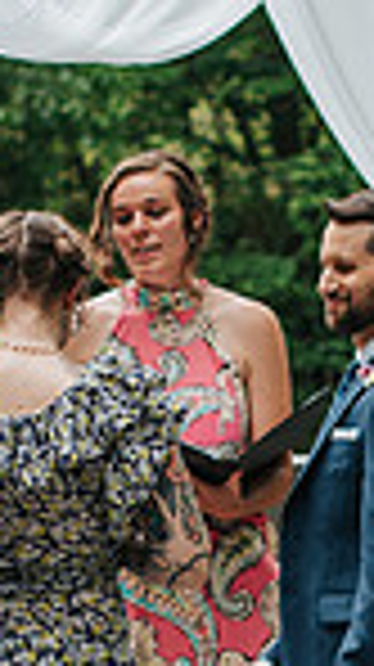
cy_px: 654
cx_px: 237
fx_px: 5071
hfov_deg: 4.2
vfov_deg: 7.5
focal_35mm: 287
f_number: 2.8
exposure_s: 1/400
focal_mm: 50
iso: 100
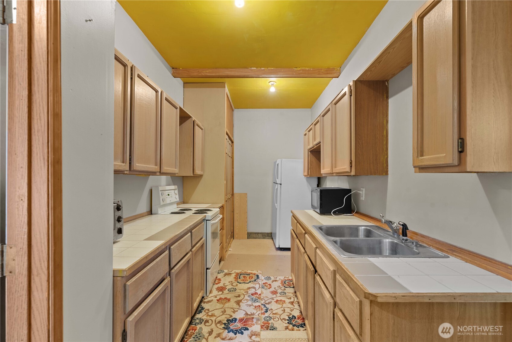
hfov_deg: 93.3
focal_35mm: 17
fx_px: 242
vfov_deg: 70.5
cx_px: 256
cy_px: 171
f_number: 7.1
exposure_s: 2
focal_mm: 17
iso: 200
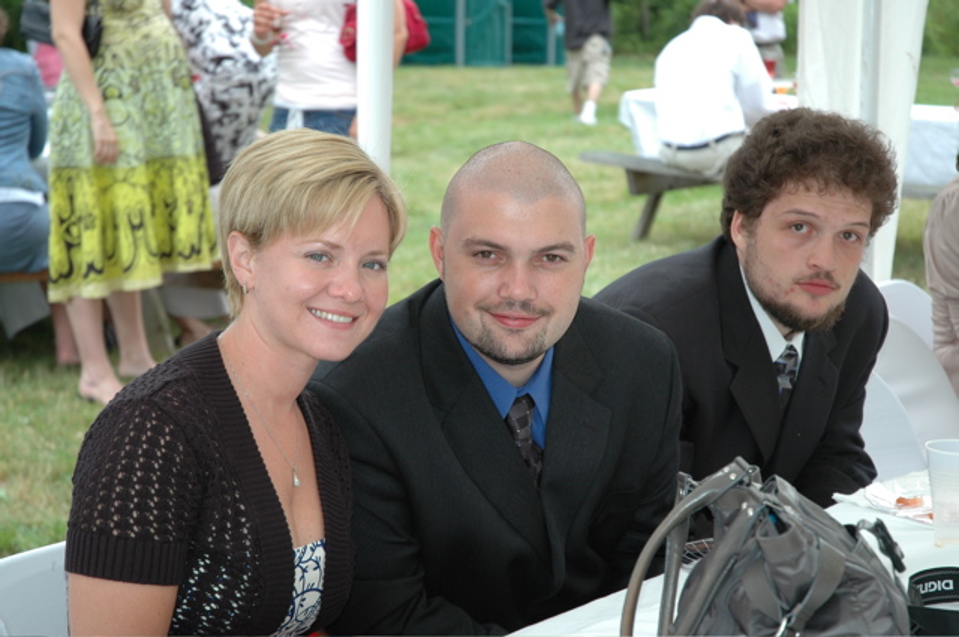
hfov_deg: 24.2
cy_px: 318
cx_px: 480
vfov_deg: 16.2
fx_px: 2235
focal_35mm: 84
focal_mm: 56
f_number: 4.5
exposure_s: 1/160
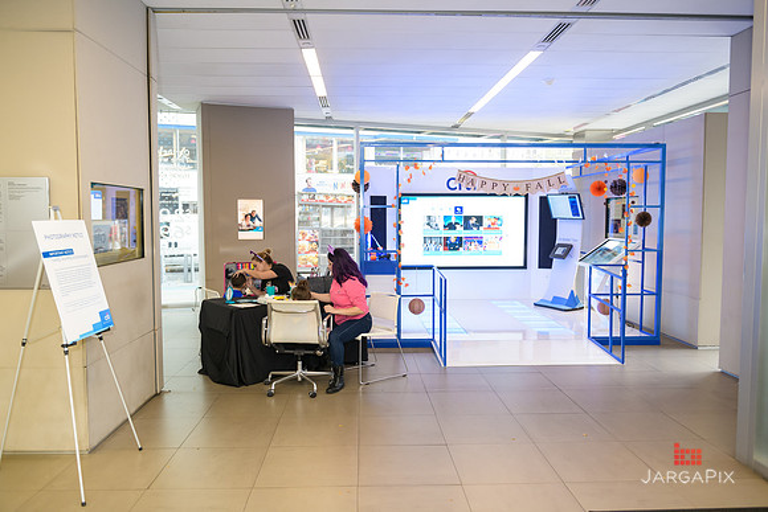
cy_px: 256
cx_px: 384
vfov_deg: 46.4
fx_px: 597
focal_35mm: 28
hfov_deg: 65.5
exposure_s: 1/125
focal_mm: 28
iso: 1000
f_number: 3.2
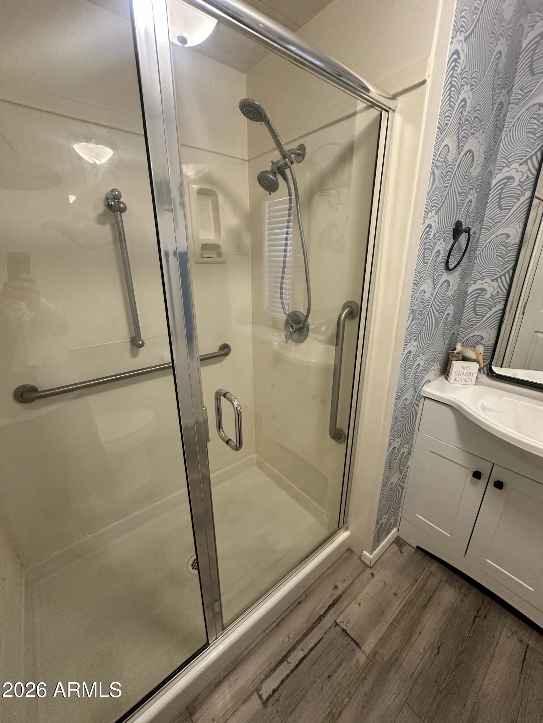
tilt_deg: -18.3
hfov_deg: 85.7
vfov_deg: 102.1
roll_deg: +0.0
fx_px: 293
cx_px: 272
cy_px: 362
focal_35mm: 14
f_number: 2.2
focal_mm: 2.22
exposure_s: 1/60
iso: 320
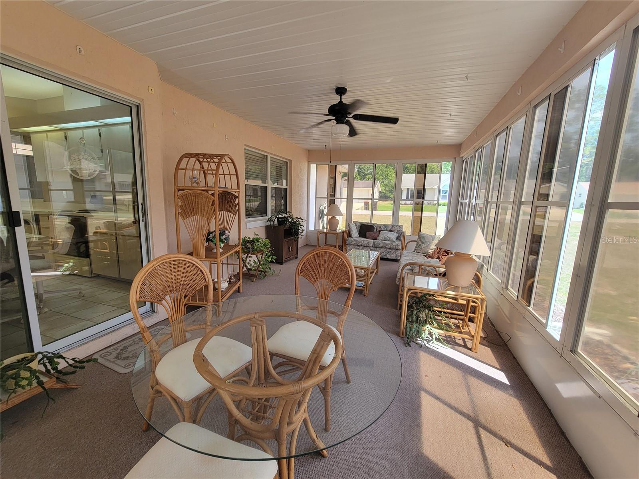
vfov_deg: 89.9
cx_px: 320
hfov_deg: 106.2
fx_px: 240
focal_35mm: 13
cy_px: 240
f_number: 2.2
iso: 64
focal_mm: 2.2
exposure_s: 1/60
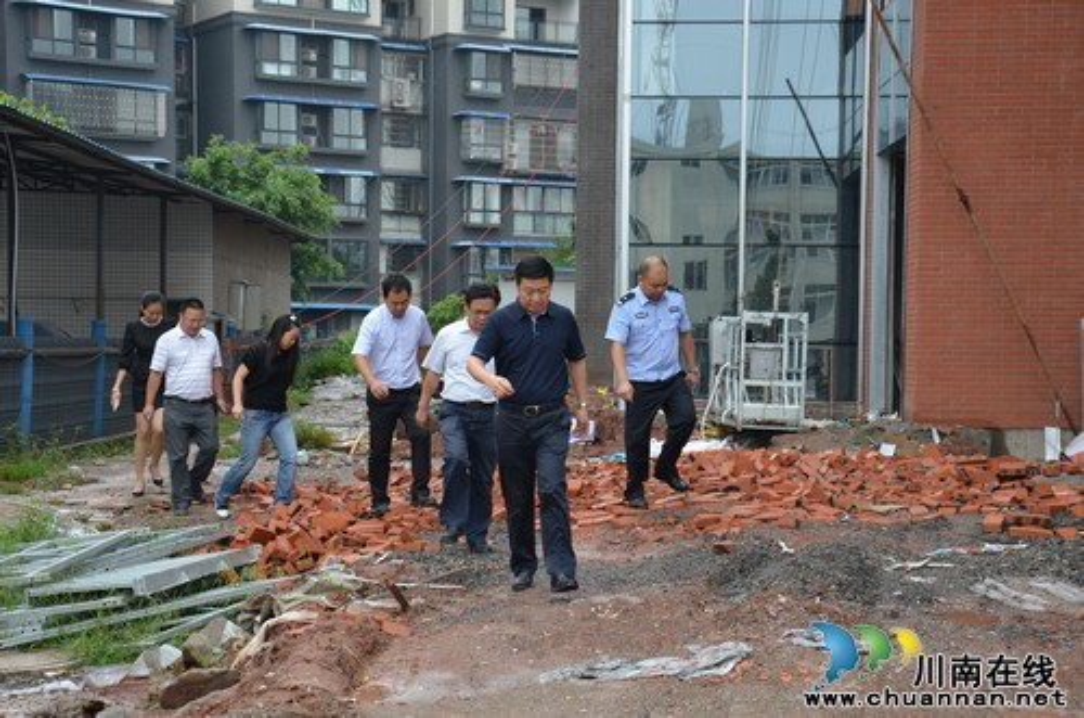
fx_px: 2163
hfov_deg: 28.1
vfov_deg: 18.8
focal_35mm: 72
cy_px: 359
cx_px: 542
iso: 200
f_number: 7.1
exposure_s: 1/200
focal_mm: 48
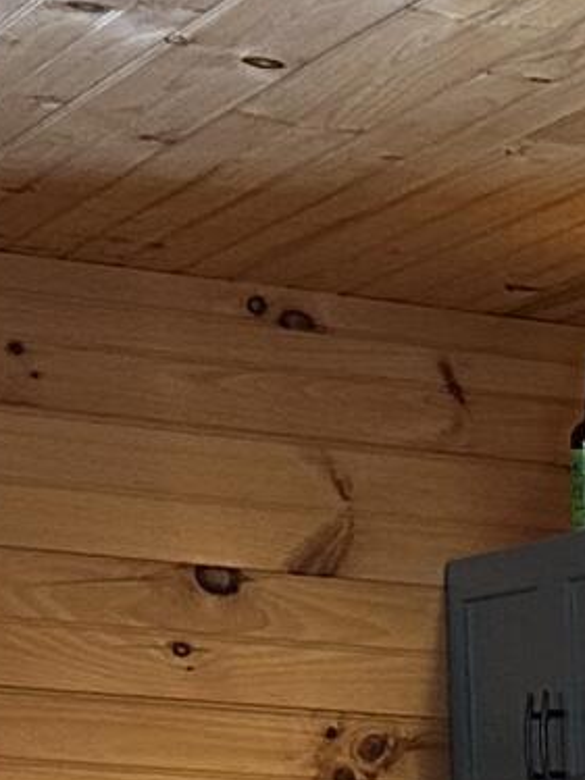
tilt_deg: -5.5
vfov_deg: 9.6
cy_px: 1585
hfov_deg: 6.2
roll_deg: -1.5
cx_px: 2494
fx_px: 4329
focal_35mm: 192
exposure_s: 1/60
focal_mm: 6.86
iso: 250
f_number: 1.78
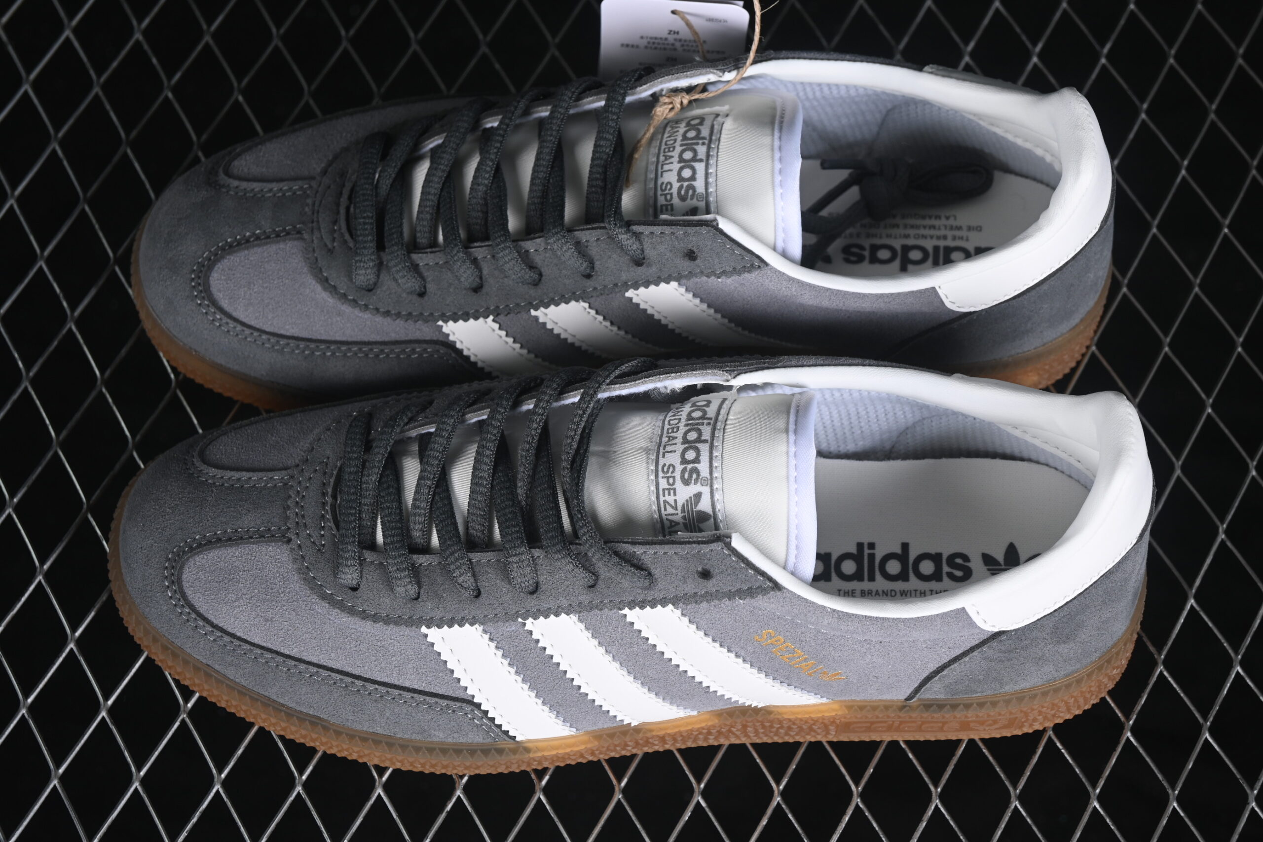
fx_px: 2631
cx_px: 632
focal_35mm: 75
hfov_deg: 27.0
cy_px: 421
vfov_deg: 18.2
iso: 160
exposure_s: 1/80
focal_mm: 50
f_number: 7.1
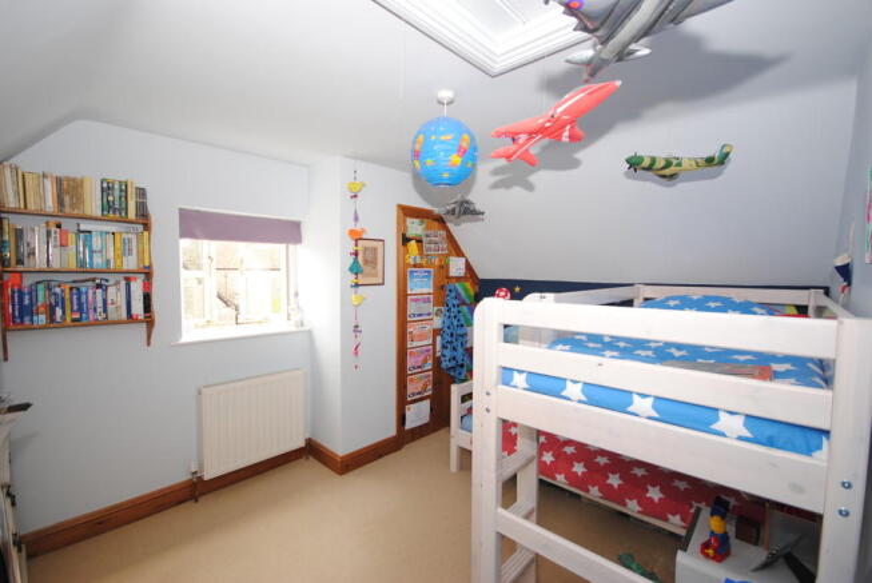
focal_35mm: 15
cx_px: 436
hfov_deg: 100.3
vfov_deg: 77.5
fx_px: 364
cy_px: 292
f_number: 4
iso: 200
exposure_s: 1/60
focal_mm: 10
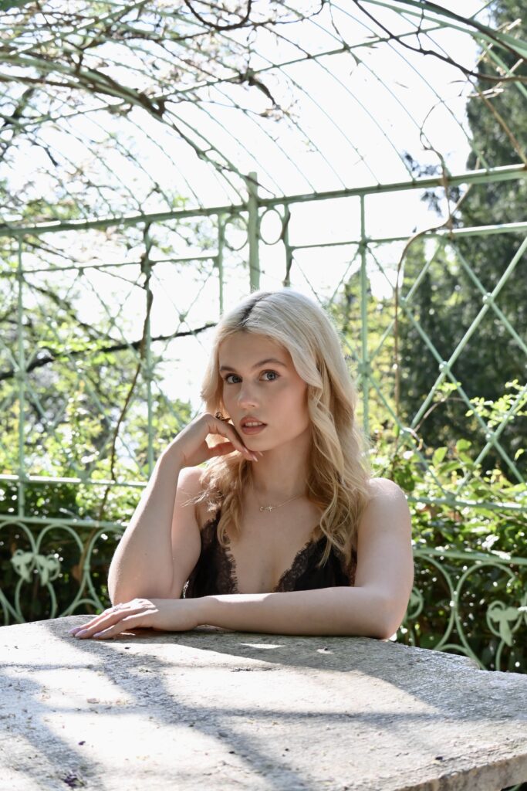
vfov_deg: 27.0
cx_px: 264
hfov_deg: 18.2
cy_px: 396
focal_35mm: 75
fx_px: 1646
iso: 800
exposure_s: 1/640
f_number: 6.3
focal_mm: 50
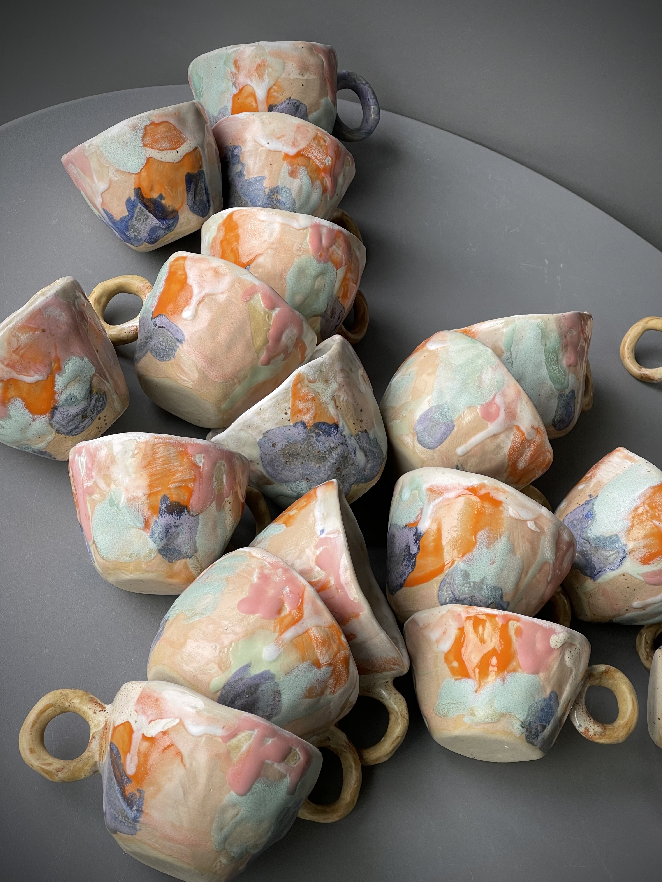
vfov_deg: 30.3
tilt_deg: -45.6
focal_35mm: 64
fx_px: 1632
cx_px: 331
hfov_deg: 22.9
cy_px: 441
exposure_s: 1/99
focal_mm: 7.5
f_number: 2.2
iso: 32
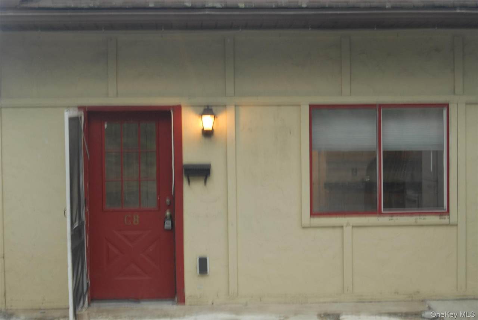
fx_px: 997
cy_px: 160
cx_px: 239
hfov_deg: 27.0
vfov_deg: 18.2
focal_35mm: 75
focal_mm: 50
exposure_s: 1/5
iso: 400
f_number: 10
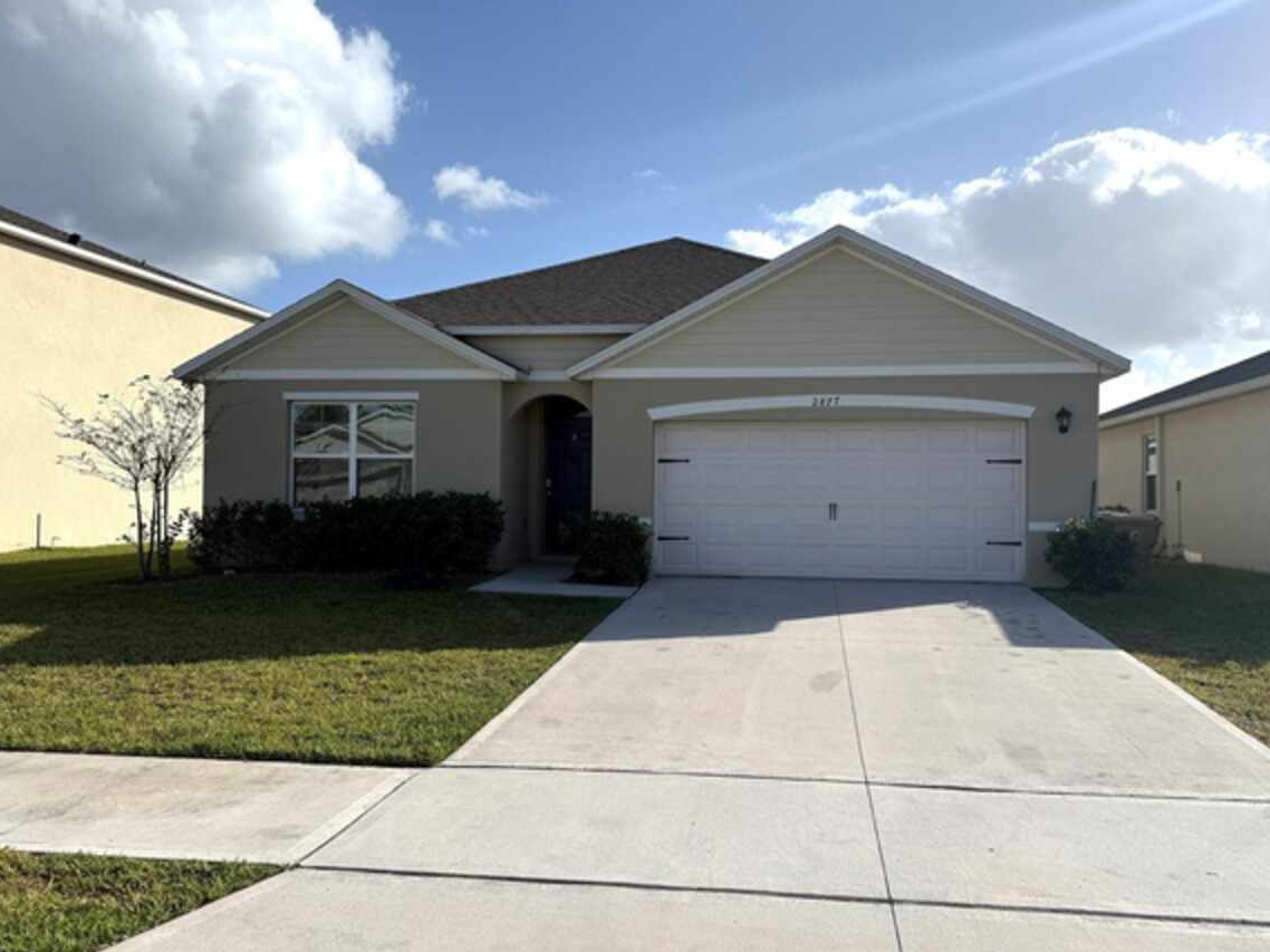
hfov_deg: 65.3
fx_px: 990
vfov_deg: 51.3
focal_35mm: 27
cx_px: 671
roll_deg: -0.6
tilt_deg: +1.7
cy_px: 473
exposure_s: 1/8130
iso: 80
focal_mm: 6.76
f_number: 1.78
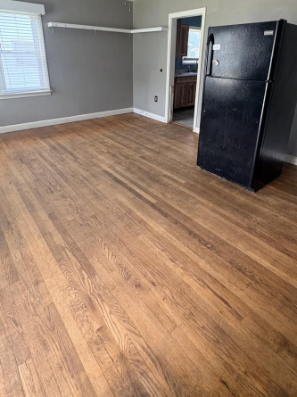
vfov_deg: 77.0
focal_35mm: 21
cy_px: 140
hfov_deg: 63.3
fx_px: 241
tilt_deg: -18.8
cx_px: 154
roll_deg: -1.3
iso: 320
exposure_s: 1/60
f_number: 2.2
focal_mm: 2.22
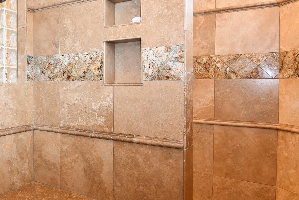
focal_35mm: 32
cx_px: 60
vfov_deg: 41.1
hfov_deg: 54.7
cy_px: 88
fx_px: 266
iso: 800
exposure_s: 1/60
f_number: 4
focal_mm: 11
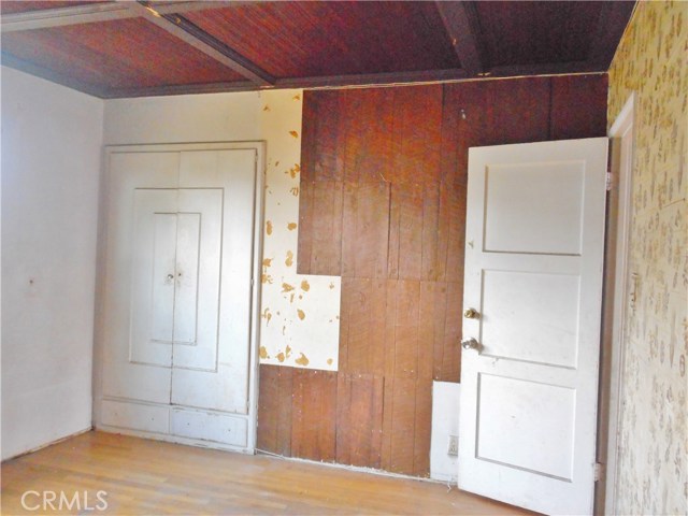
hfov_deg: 61.7
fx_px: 576
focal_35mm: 29
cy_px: 258
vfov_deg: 48.2
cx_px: 344
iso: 400
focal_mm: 5.2
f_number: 4
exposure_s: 1/30
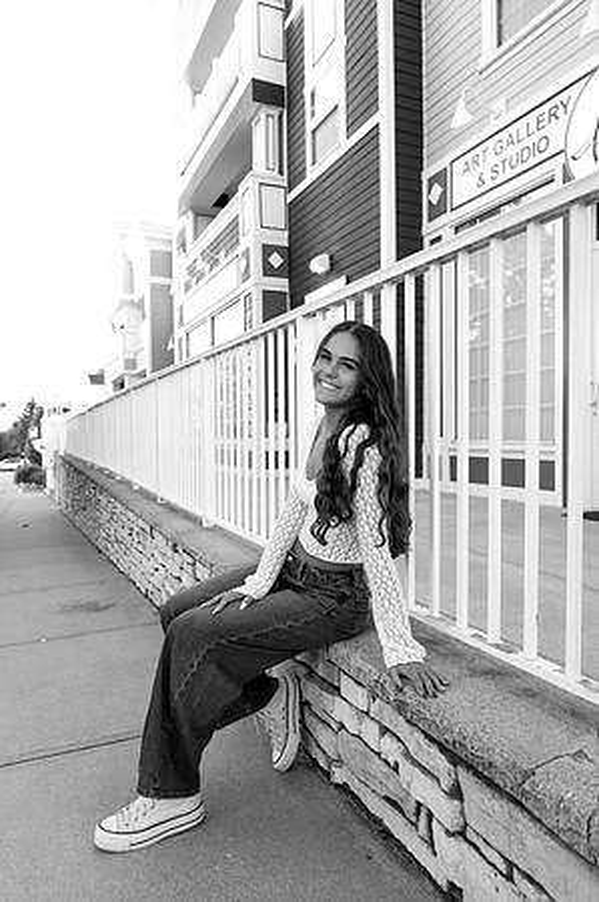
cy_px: 451
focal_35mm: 24
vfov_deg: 73.8
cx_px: 300
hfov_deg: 53.0
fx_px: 600
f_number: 4
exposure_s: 1/1000
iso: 1600
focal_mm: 24
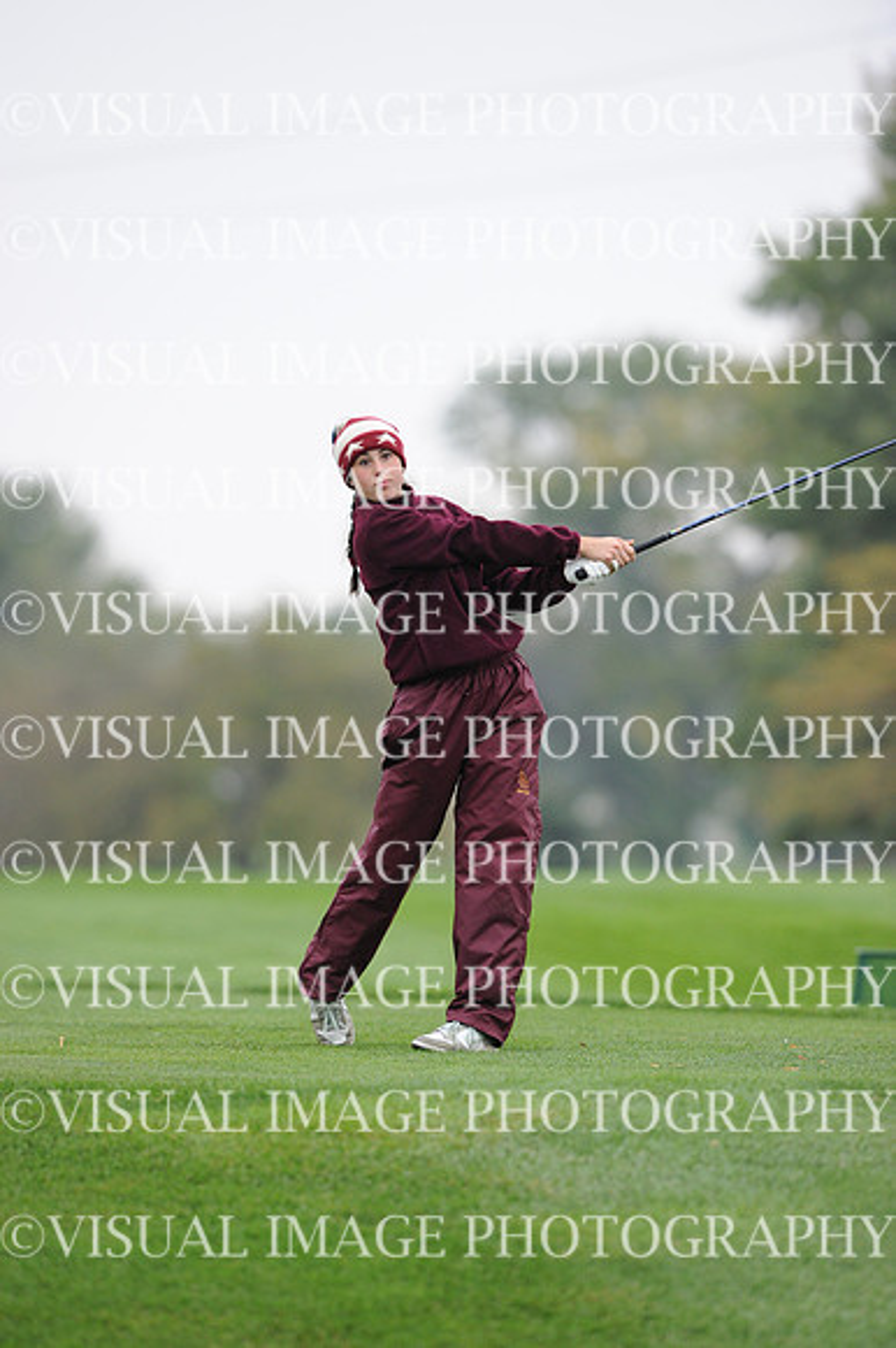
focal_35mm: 400
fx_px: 14950
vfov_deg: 5.2
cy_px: 674
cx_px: 448
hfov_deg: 3.4
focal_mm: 400
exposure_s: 1/2000
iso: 1600
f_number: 4.5
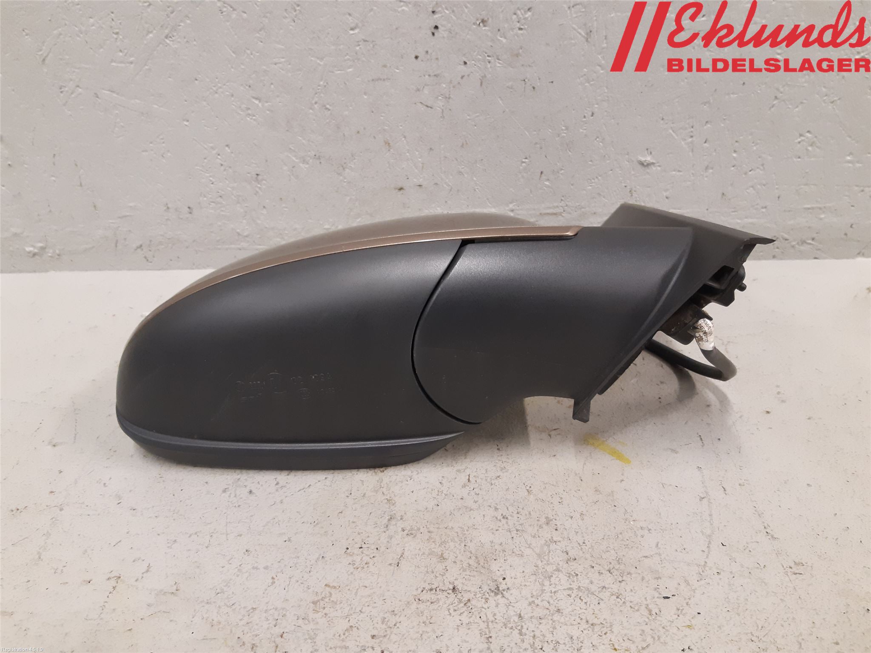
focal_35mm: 26
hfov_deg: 67.3
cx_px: 436
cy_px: 326
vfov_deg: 53.1
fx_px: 654
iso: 250
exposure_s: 1/50
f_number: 1.7
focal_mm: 3.93
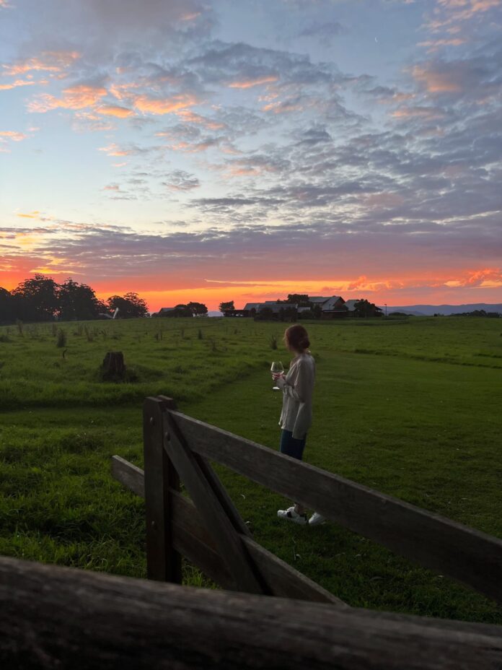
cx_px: 251
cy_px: 335
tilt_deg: -4.1
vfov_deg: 67.3
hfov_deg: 53.1
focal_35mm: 26
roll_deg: +0.4
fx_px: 503
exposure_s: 1/827
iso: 50
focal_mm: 5.7
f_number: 1.5
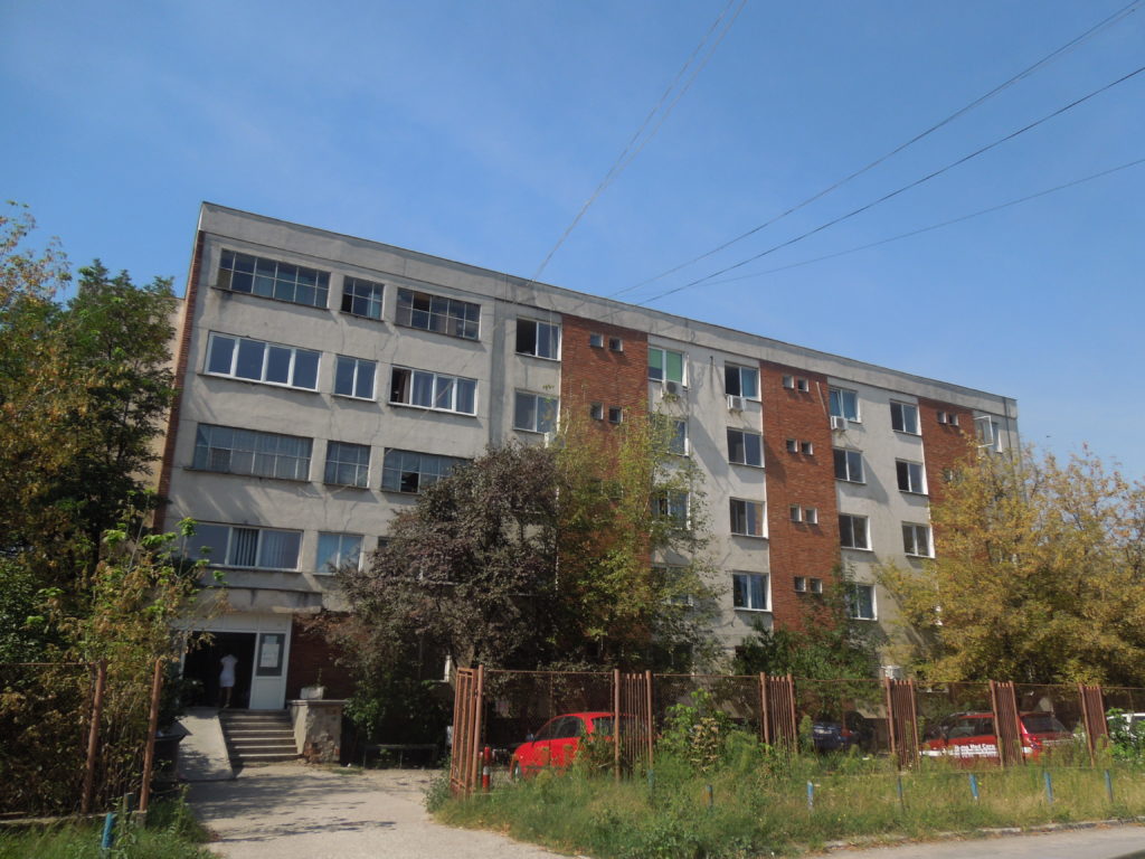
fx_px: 827
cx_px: 572
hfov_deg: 69.4
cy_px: 430
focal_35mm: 25
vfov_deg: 54.9
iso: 100
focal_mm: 4.5
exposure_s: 1/320
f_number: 6.6
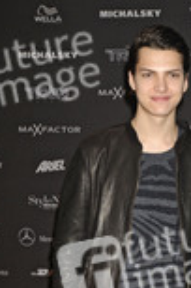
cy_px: 357
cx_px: 208
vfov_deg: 14.7
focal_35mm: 135
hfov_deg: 10.0
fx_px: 1079
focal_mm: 52
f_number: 7.1
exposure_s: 1/250
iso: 800
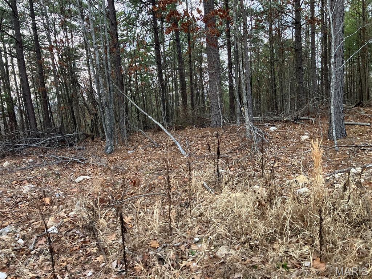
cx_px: 186
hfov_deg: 63.4
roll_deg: +1.7
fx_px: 301
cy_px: 140
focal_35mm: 28
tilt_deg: -6.5
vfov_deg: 49.7
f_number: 1.8
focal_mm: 3.99
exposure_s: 1/121
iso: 50
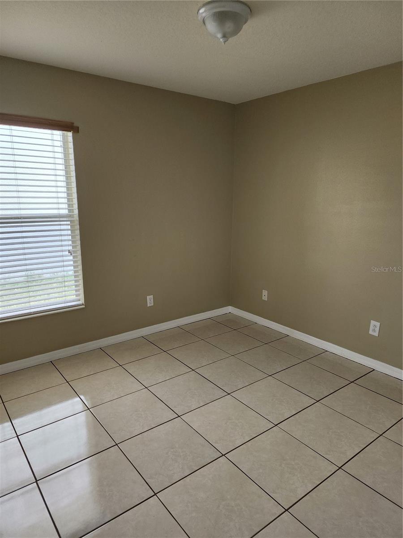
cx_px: 202
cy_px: 269
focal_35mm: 23
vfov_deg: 73.9
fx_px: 357
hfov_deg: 58.9
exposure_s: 1/180
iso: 200
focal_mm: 6.4
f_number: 1.8
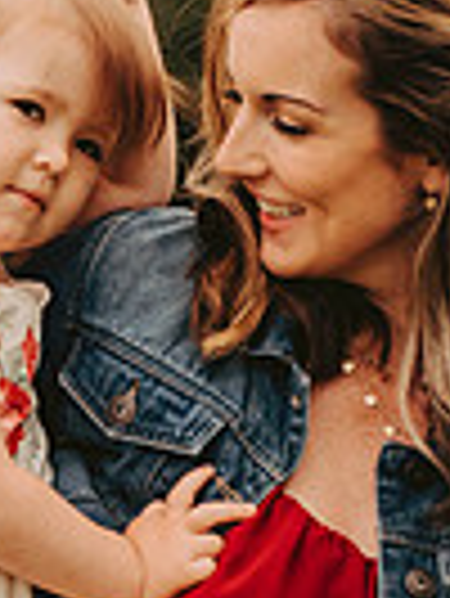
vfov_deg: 8.7
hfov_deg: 6.6
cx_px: 248
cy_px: 508
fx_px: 3928
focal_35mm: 227
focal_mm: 70
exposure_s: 1/3200
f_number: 2.8
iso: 640
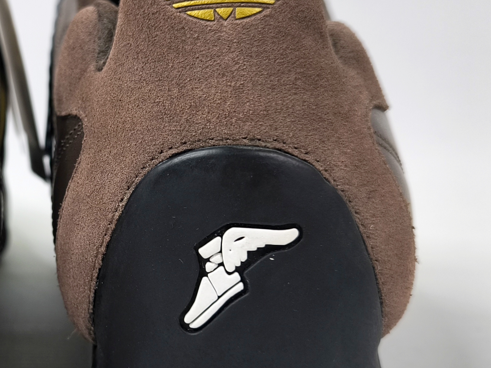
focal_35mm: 50
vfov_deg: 29.1
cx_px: 41
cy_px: 157
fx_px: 709
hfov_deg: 35.7
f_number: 1.9
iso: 64
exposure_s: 1/100
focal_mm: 6.92
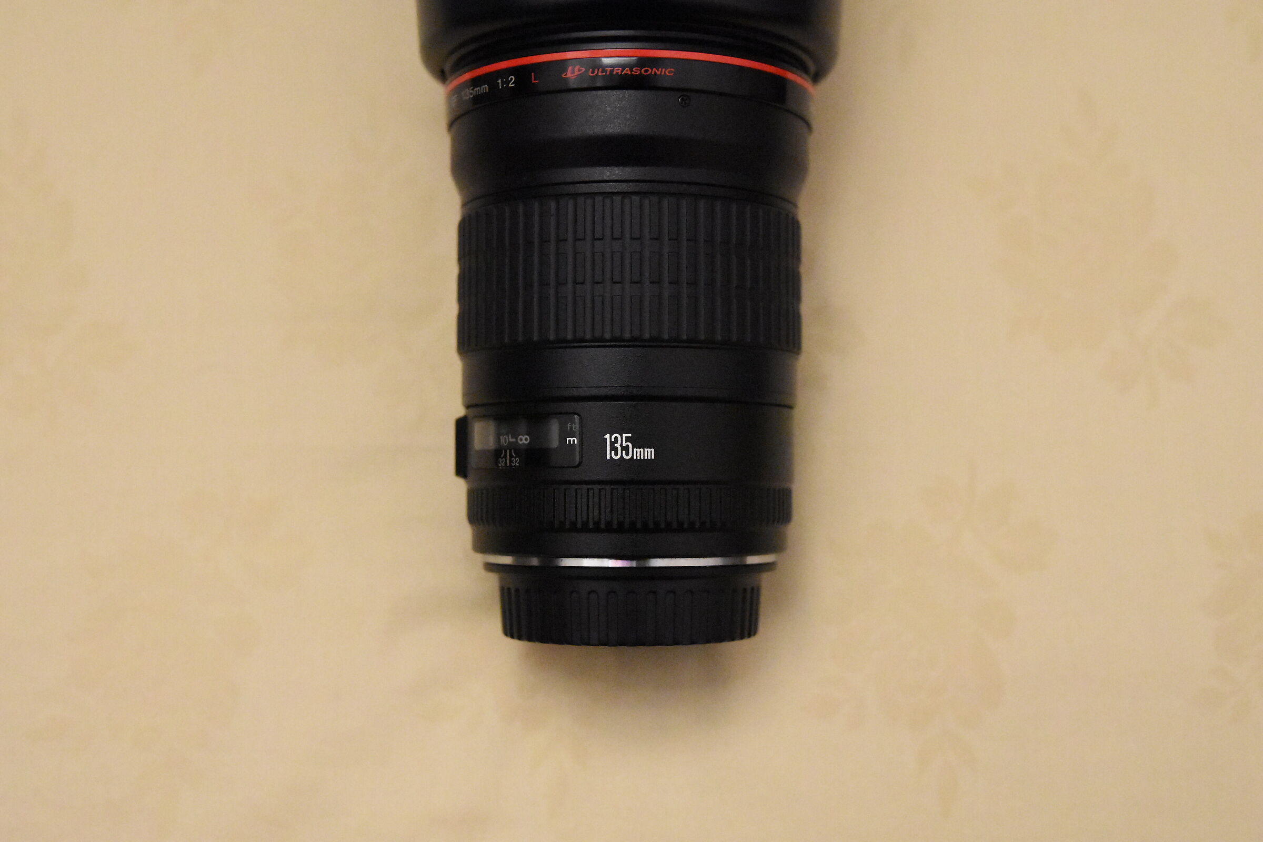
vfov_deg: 31.9
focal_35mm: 42
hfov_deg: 46.4
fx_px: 1473
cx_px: 632
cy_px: 421
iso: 12800
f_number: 2.8
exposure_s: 1/250
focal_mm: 28
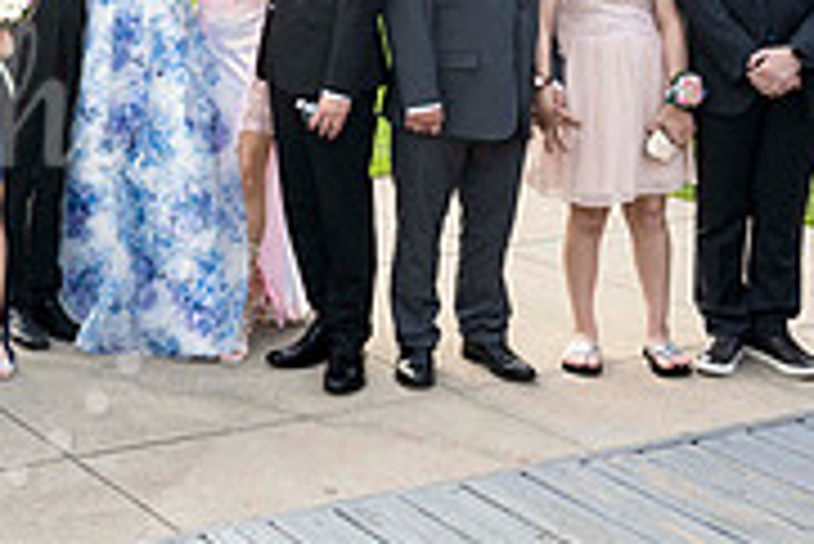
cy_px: 119
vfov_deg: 17.6
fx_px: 1742
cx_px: -216
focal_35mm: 77
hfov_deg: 23.5
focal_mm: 24
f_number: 7.1
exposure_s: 1/200
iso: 500
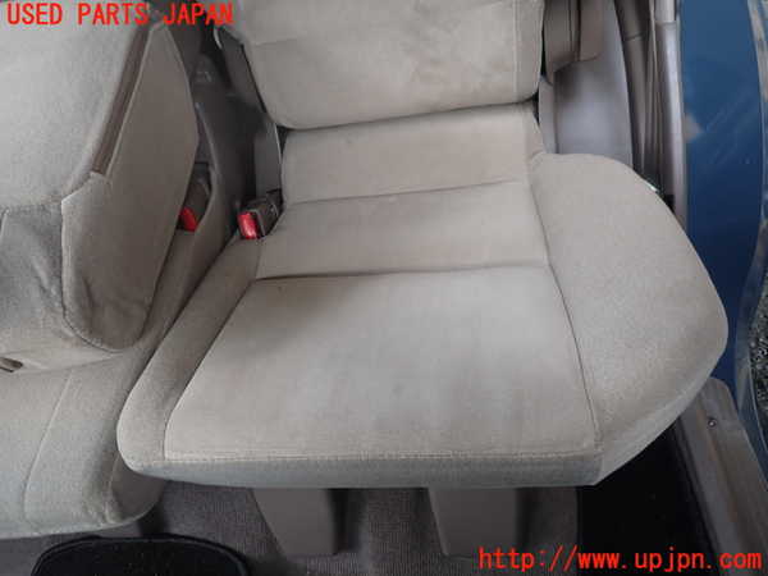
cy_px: 288
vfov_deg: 54.9
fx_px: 555
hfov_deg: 69.4
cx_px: 384
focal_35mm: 25
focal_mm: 4.5
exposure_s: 1/60
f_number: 2
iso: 100
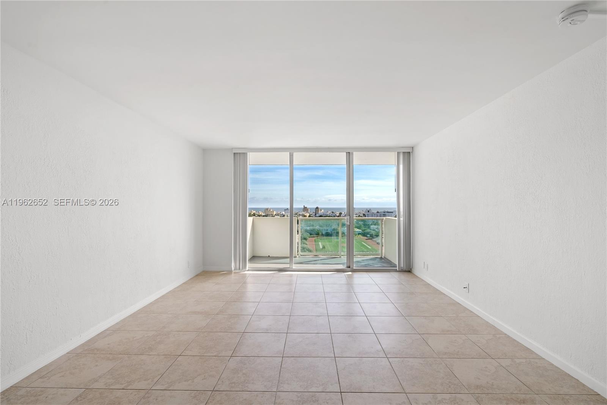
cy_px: 202
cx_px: 304
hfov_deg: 96.7
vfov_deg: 73.8
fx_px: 270
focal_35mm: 16
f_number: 10
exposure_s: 1/20
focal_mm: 16
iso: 160
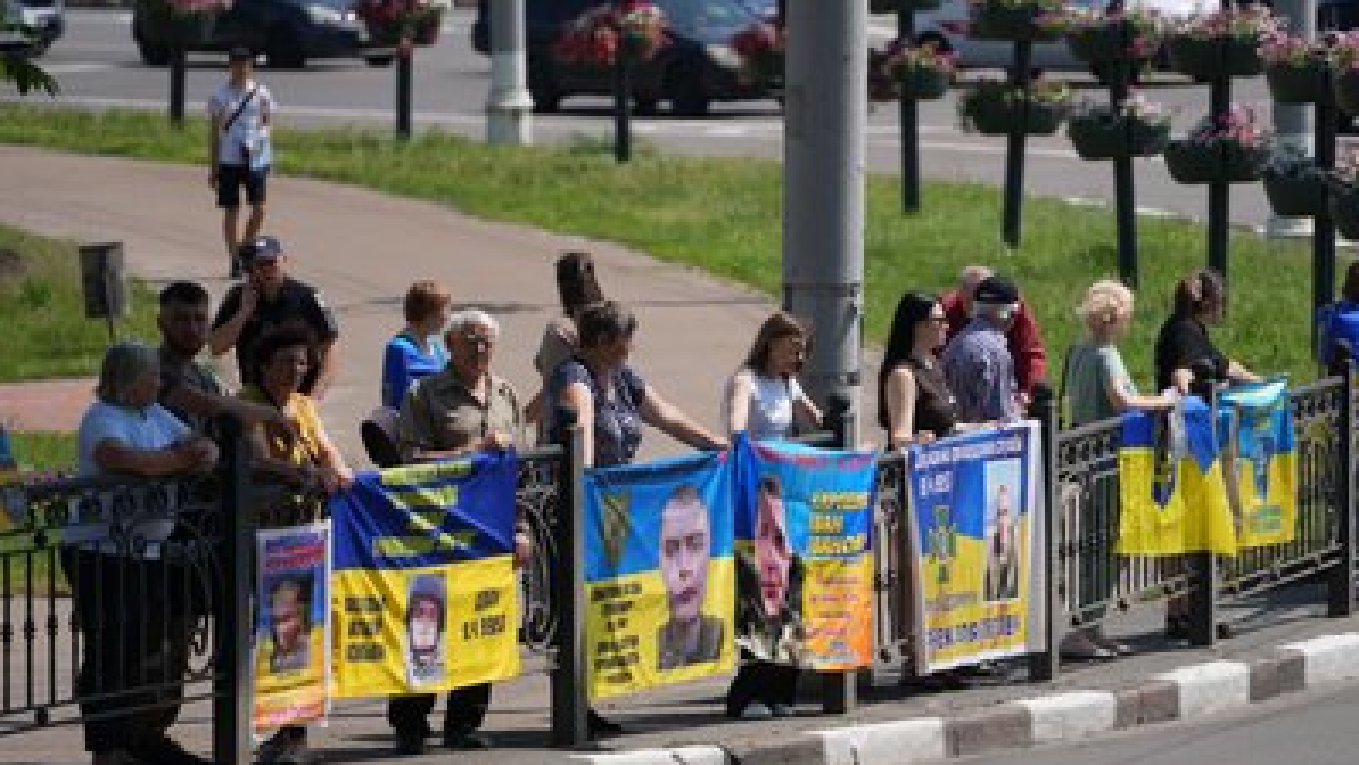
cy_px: 449
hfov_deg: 6.8
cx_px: 680
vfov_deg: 3.8
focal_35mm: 316
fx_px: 11389
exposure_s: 1/800
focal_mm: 300
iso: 100
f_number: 5.6
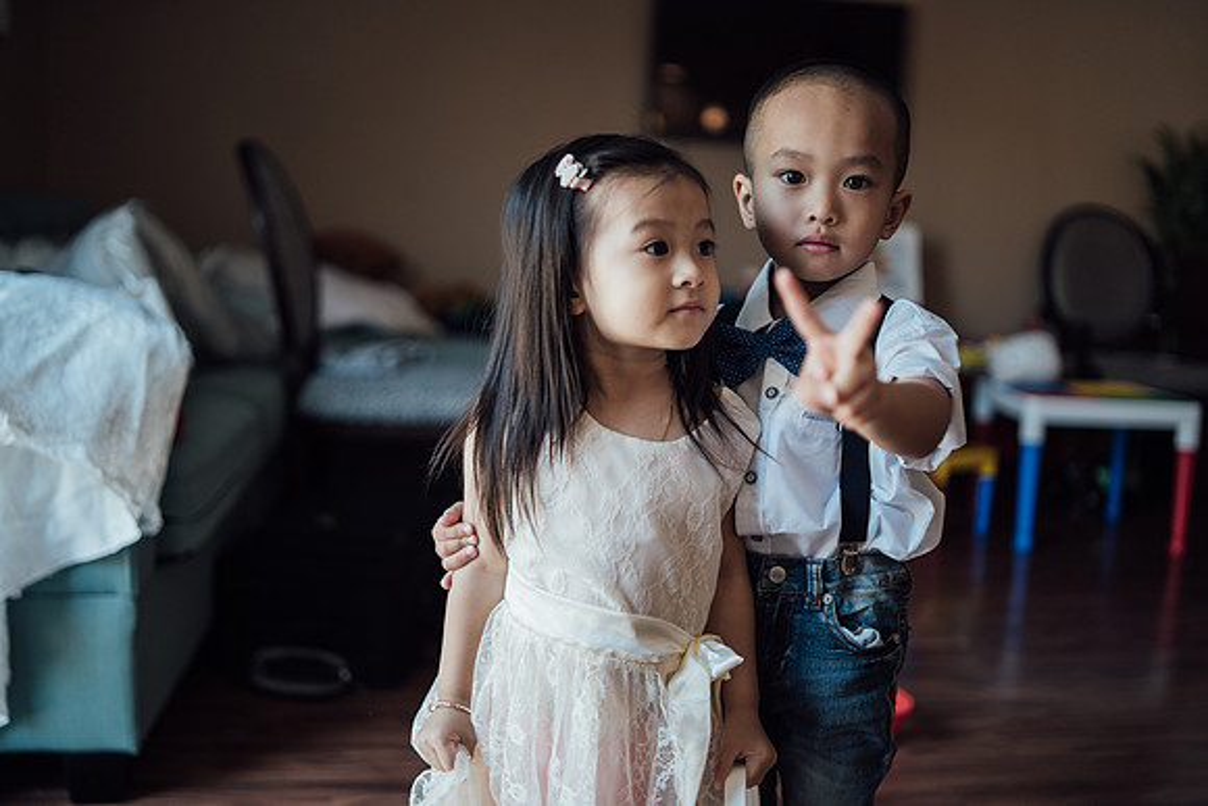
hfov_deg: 54.4
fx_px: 1175
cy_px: 403
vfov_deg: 37.9
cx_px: 604
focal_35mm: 35
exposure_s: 1/400
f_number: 1.4
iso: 320
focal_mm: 35
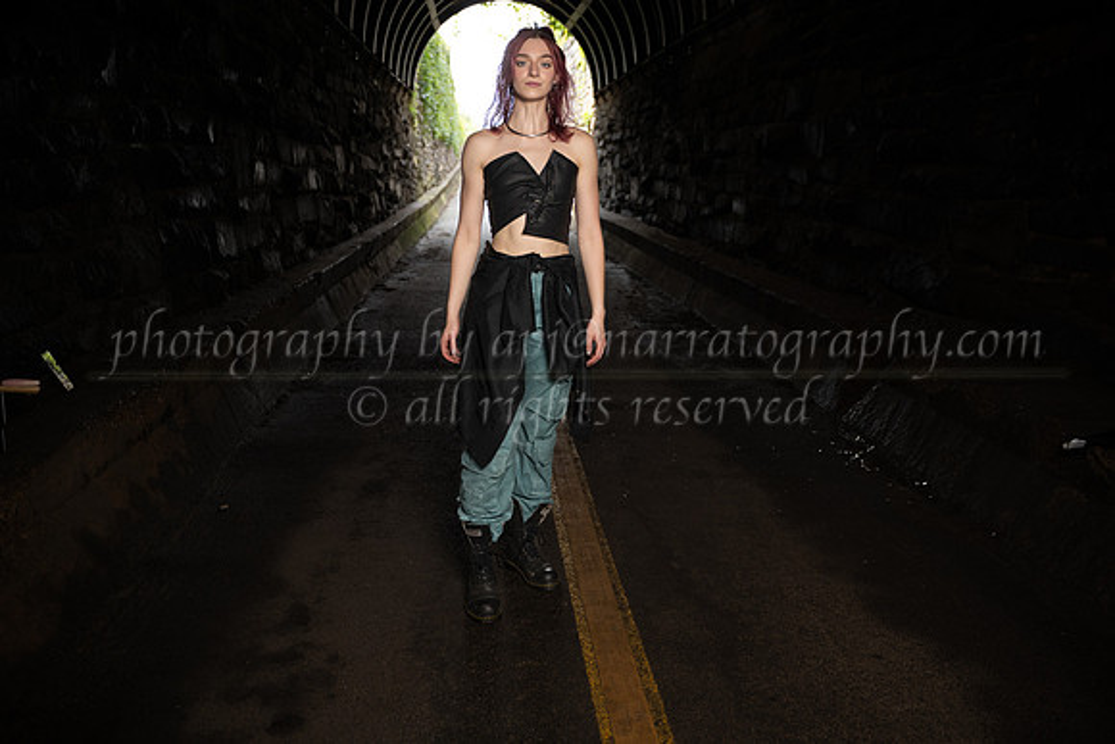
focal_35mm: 28
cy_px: 372
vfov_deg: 46.4
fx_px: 867
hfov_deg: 65.5
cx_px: 558
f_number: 2.8
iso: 400
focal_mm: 28
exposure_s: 1/400
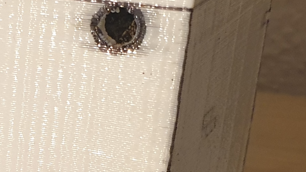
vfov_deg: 9.8
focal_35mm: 121
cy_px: 235
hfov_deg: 15.9
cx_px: -190
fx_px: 982
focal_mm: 4.3
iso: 250
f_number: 2.4
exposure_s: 1/33
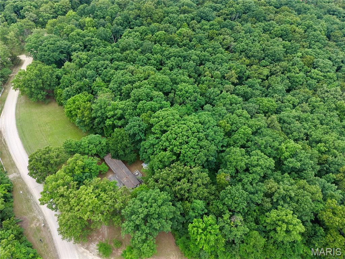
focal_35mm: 24
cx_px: 172
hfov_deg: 71.6
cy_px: 130
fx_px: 239
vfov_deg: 56.8
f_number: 1.8
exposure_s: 1/800
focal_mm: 8.67
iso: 120
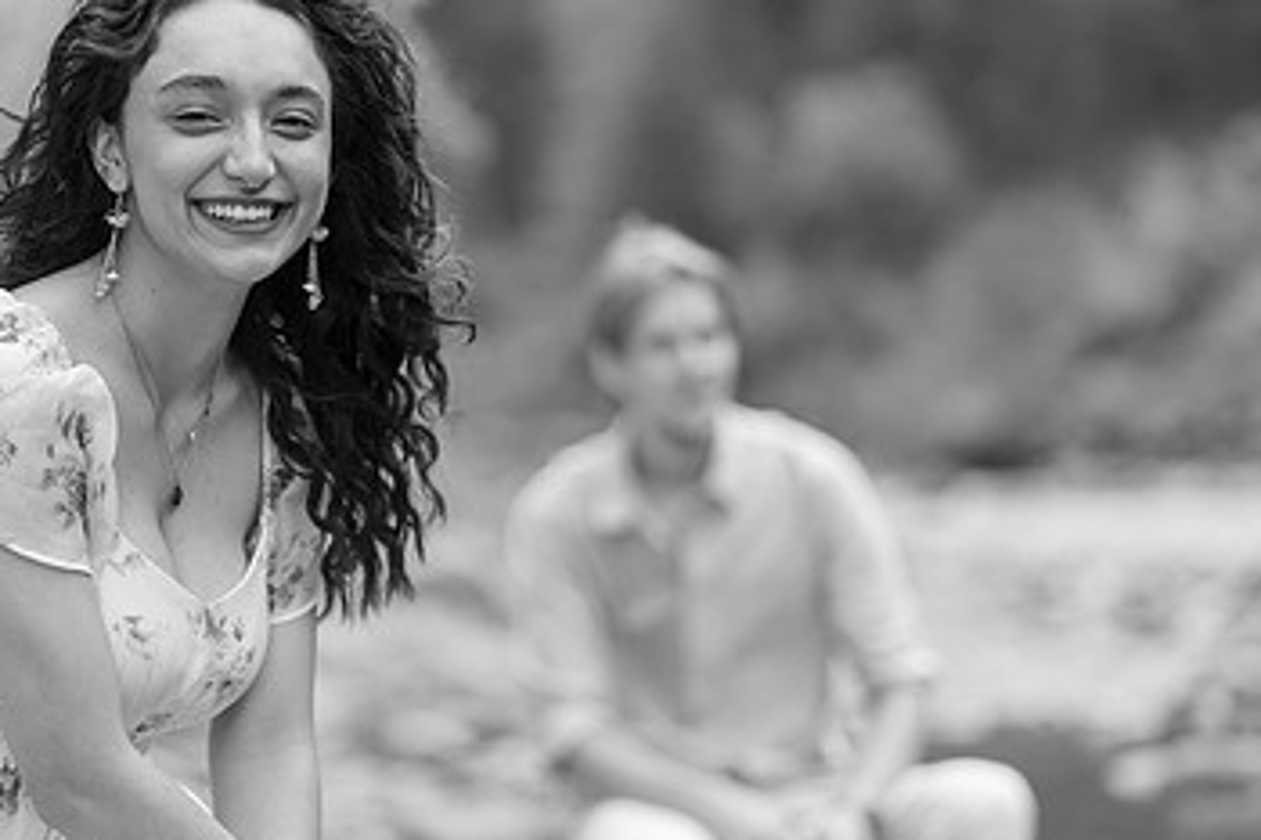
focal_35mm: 141
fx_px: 4936
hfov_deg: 14.5
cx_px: 486
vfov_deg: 9.7
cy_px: 409
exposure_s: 1/400
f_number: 1.8
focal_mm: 85
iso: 160
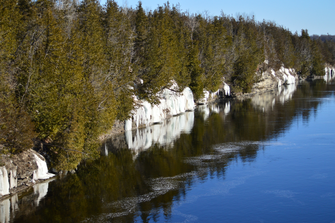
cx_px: 168
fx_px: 767
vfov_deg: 16.5
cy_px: 112
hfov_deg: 24.6
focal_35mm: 82
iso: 200
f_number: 4.5
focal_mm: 55
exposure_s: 1/1250
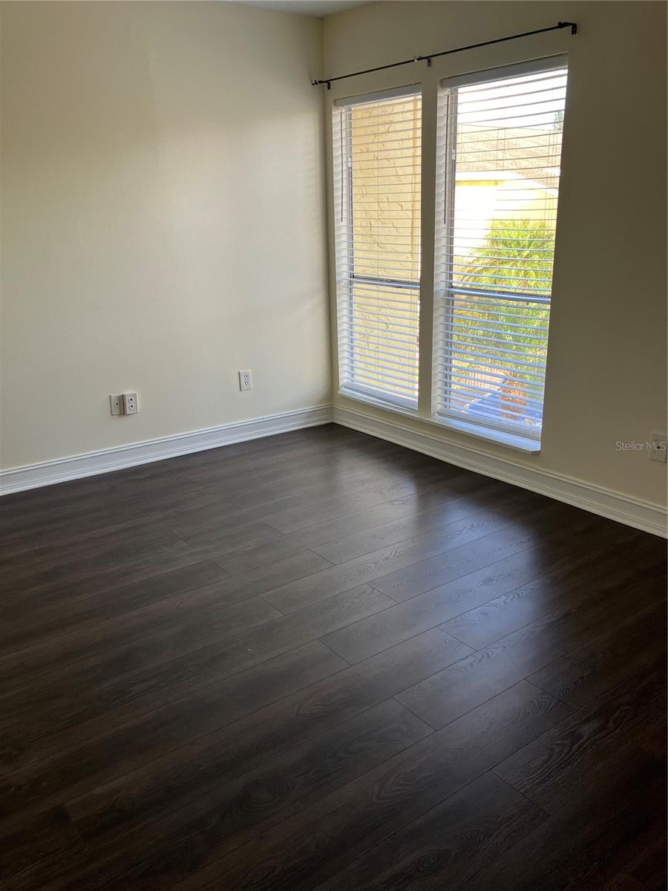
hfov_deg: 49.7
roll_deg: +1.6
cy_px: 446
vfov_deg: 63.4
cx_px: 334
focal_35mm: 28
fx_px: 720
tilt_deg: -16.7
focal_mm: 3.99
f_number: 1.8
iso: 40
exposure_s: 1/120
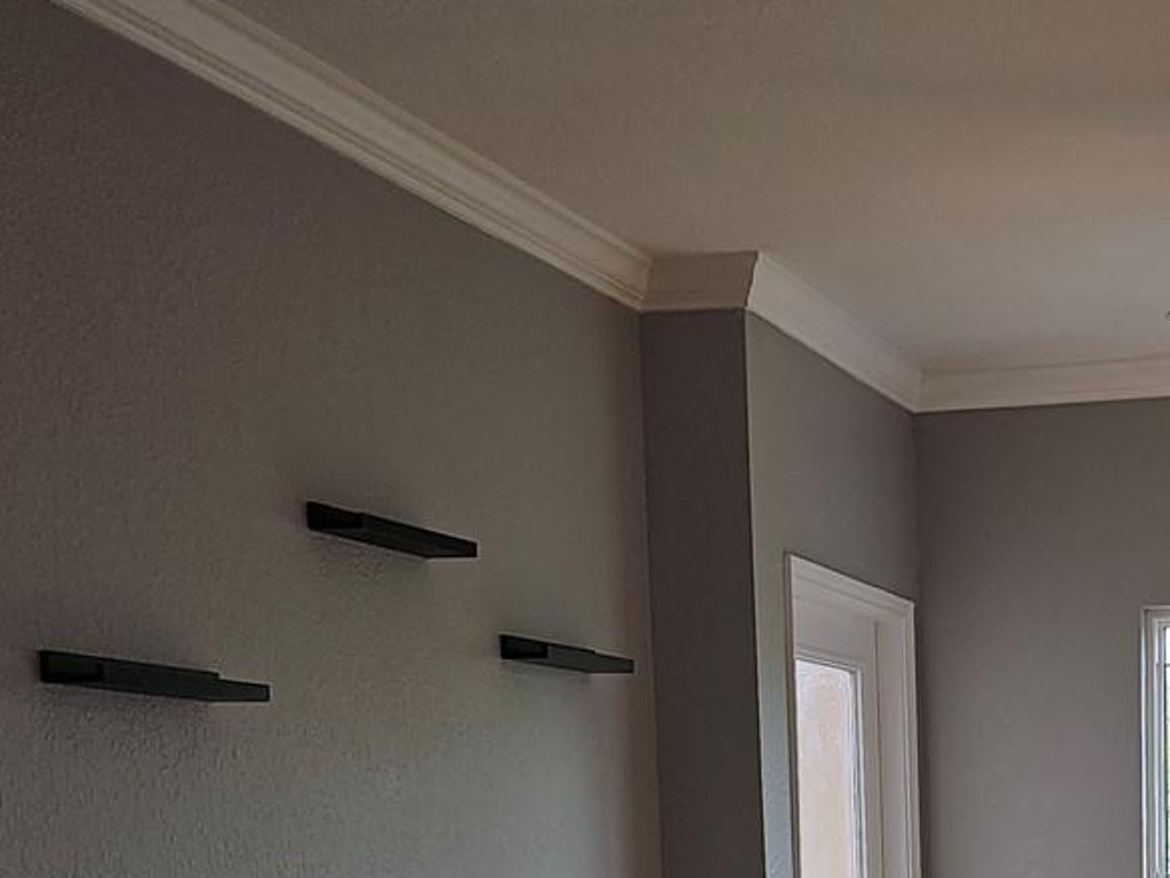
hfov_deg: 29.3
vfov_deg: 21.7
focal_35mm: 63
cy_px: 1028
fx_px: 2129
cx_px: 1076
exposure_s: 1/60
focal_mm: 6.3
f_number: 1.7
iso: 20
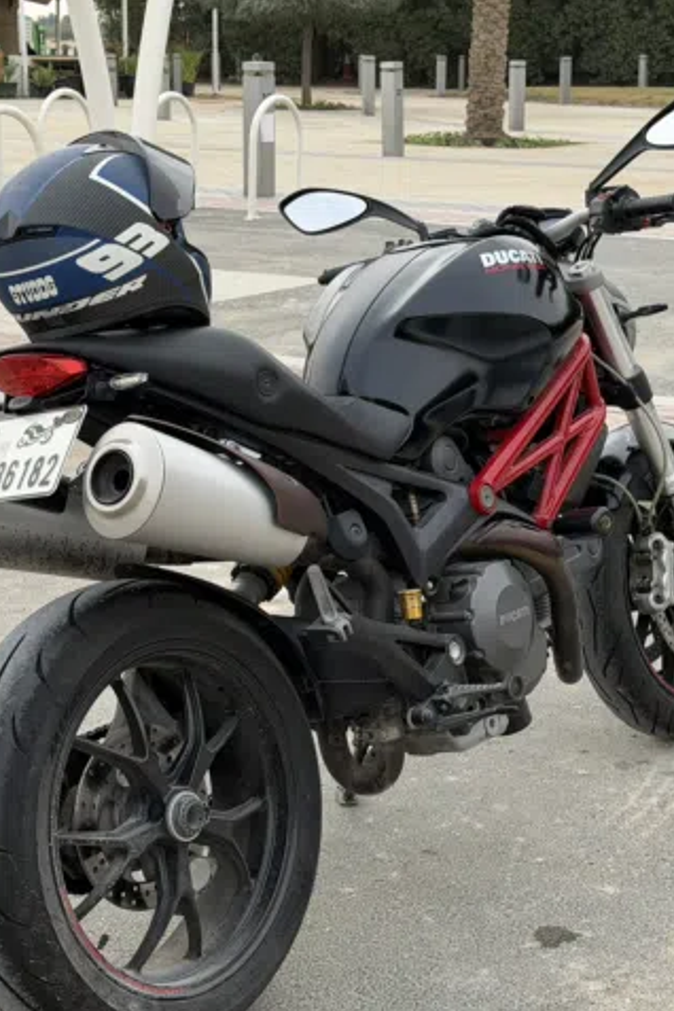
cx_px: 377
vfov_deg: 30.1
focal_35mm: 67
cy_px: 507
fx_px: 1881
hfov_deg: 20.3
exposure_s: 1/2033
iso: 64
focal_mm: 6.76
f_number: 1.78
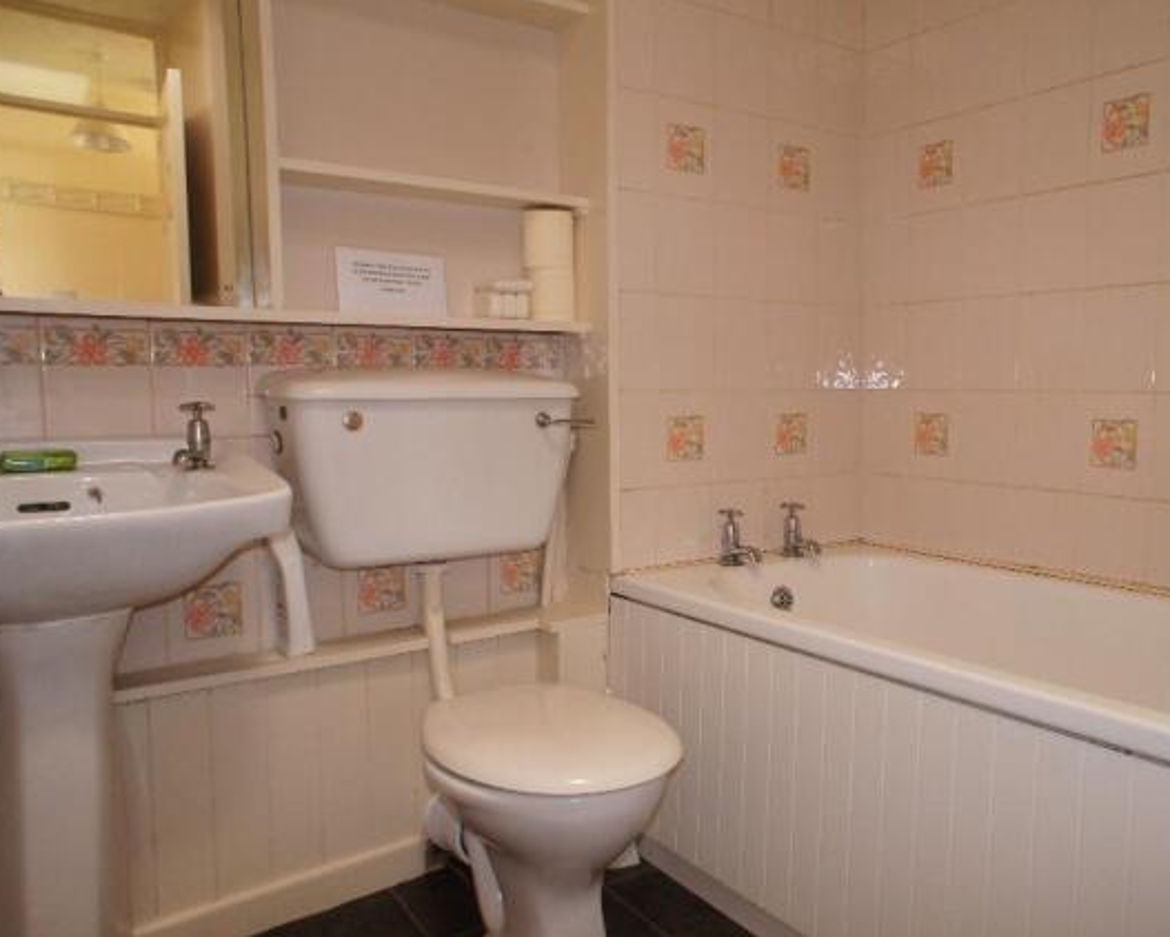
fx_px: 970
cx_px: 713
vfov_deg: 51.6
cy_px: 482
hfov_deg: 61.6
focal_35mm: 28
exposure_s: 1/60
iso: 800
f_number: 4
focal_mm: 16
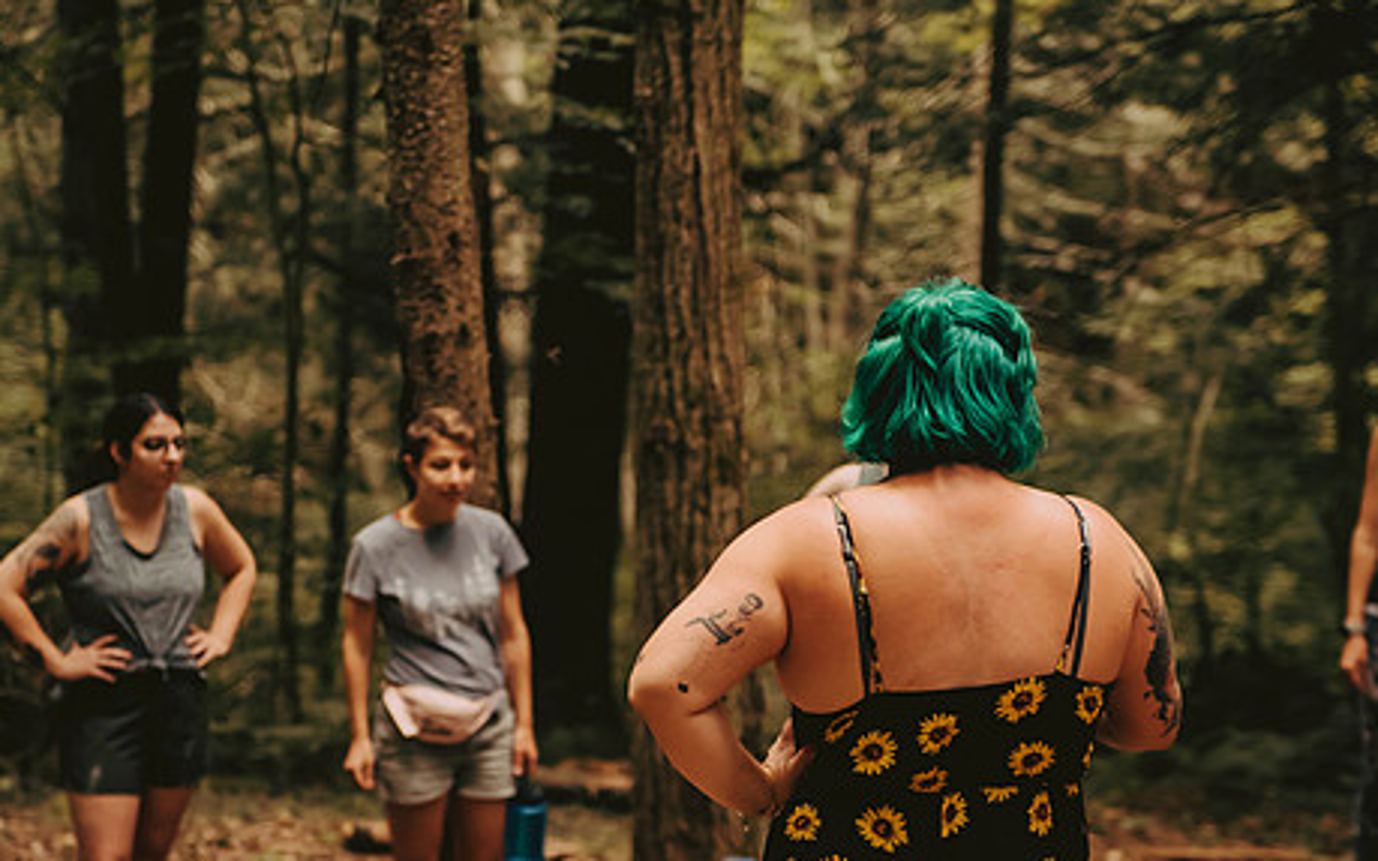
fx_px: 3193
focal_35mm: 85
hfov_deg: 24.3
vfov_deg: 15.3
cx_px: 597
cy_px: 554
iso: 2500
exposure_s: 1/250
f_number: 2.8
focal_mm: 66
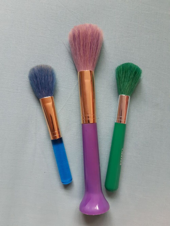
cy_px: 113
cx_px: 85
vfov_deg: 67.3
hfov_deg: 53.1
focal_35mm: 26
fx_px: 170
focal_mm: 3.92
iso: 160
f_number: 1.7
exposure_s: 1/60
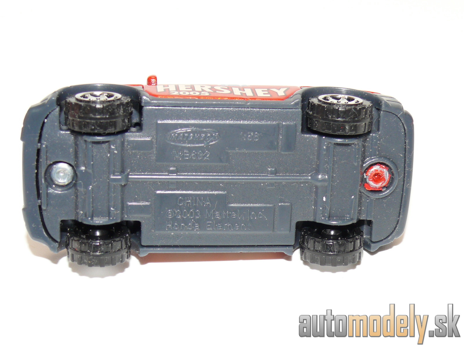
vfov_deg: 18.2
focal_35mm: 81
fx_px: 1086
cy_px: 174
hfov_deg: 24.1
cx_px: 232
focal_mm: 11.9
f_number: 4
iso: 100
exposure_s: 1/30
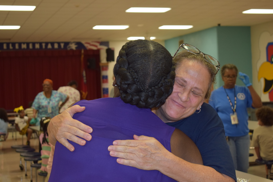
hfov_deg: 33.4
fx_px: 455
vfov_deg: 22.6
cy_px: 91
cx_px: 136
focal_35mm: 60
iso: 800
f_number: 5
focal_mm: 40
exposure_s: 1/60
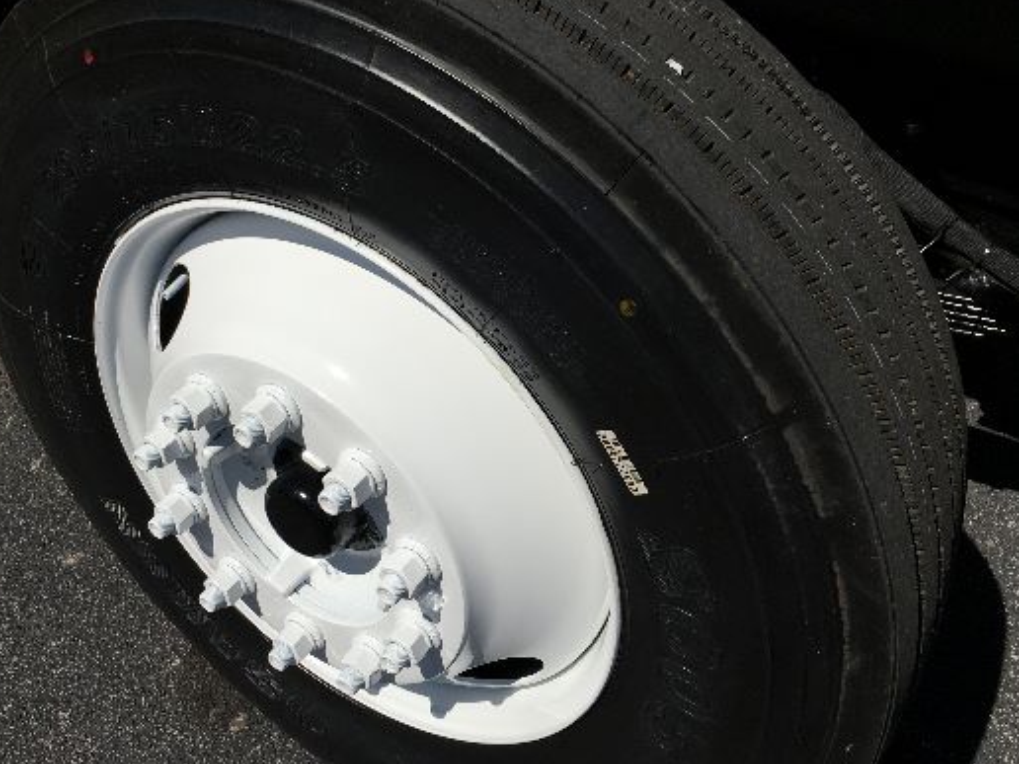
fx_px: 1060
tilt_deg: -34.3
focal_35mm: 36
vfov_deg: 39.6
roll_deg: -3.7
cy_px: 322
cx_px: 476
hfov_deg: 51.3
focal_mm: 4.15
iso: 25
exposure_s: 1/2849
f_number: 2.2
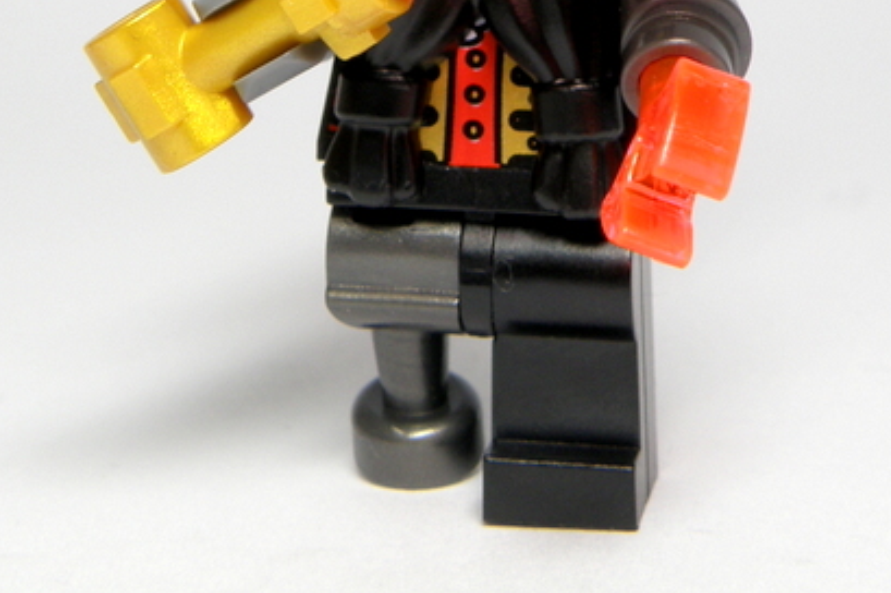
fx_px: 2770
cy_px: -59
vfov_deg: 12.0
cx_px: 484
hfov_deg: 18.3
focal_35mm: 112
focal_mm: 9.77
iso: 64
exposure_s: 1/20
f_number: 5
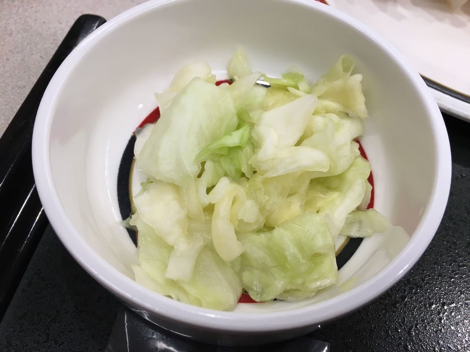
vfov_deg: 48.2
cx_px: 235
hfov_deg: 61.7
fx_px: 394
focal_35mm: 29
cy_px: 176
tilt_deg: -58.7
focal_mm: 4.15
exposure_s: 1/30
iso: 25
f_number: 2.2
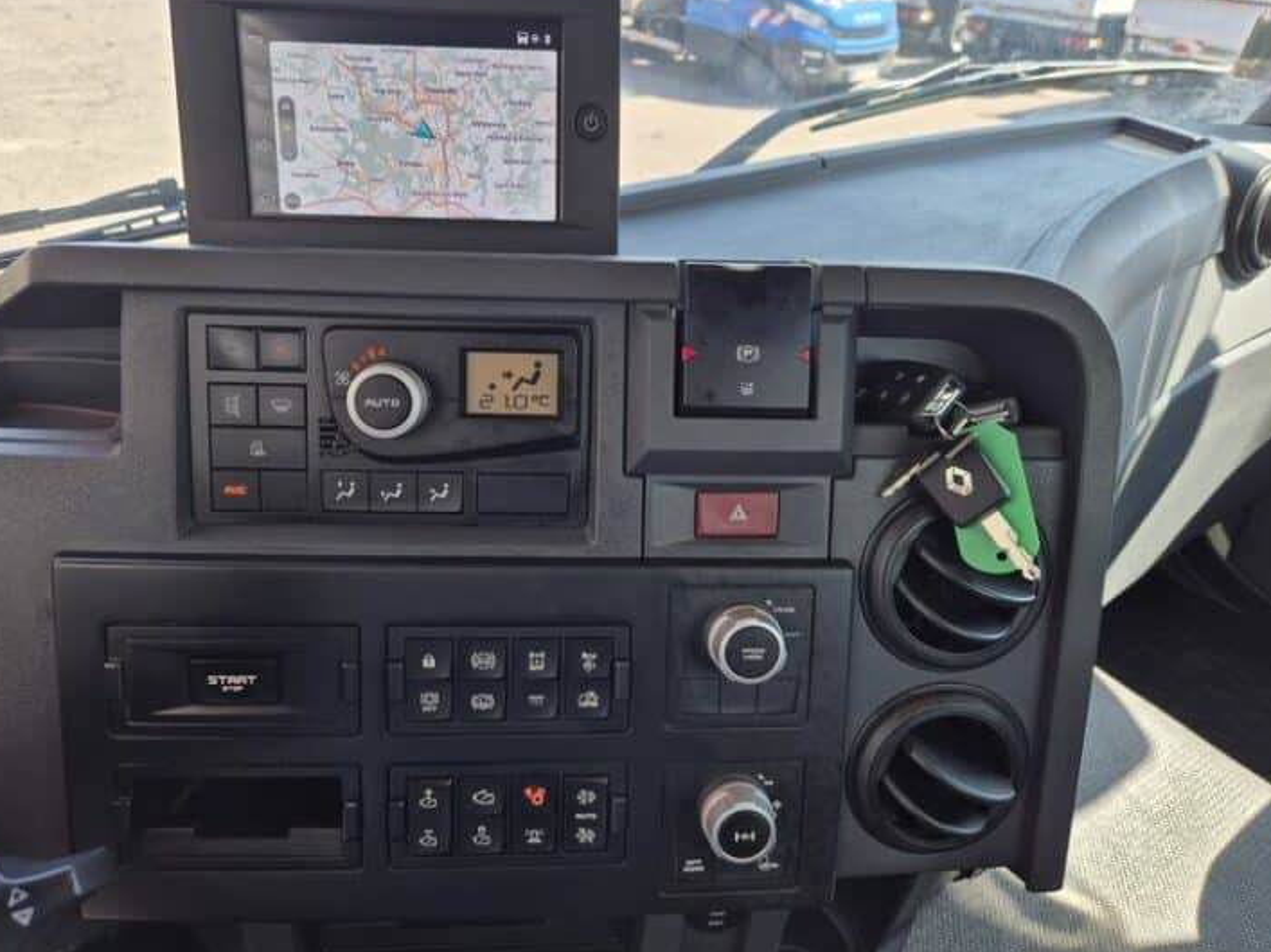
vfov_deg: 54.9
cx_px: 608
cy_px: 469
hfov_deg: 69.4
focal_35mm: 25
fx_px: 918
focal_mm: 5.4
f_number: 1.8
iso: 25
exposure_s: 1/200
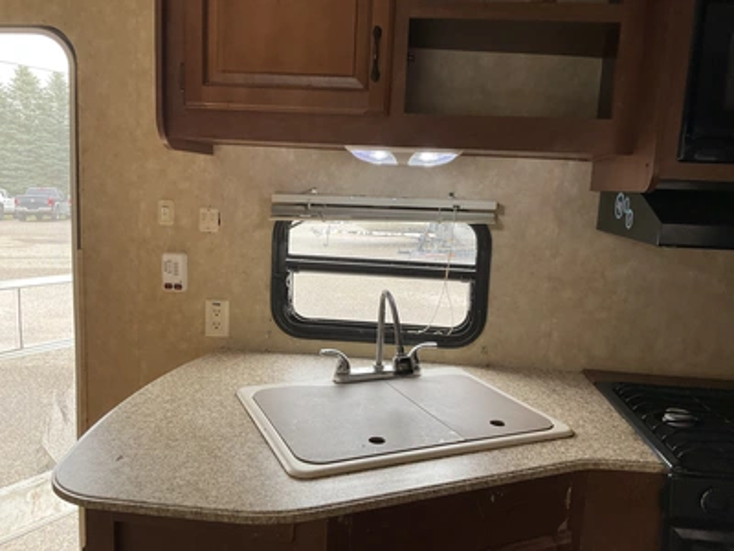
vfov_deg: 48.2
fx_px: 615
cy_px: 276
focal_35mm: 29
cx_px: 367
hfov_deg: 61.7
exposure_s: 1/91
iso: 64
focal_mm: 3
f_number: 1.8
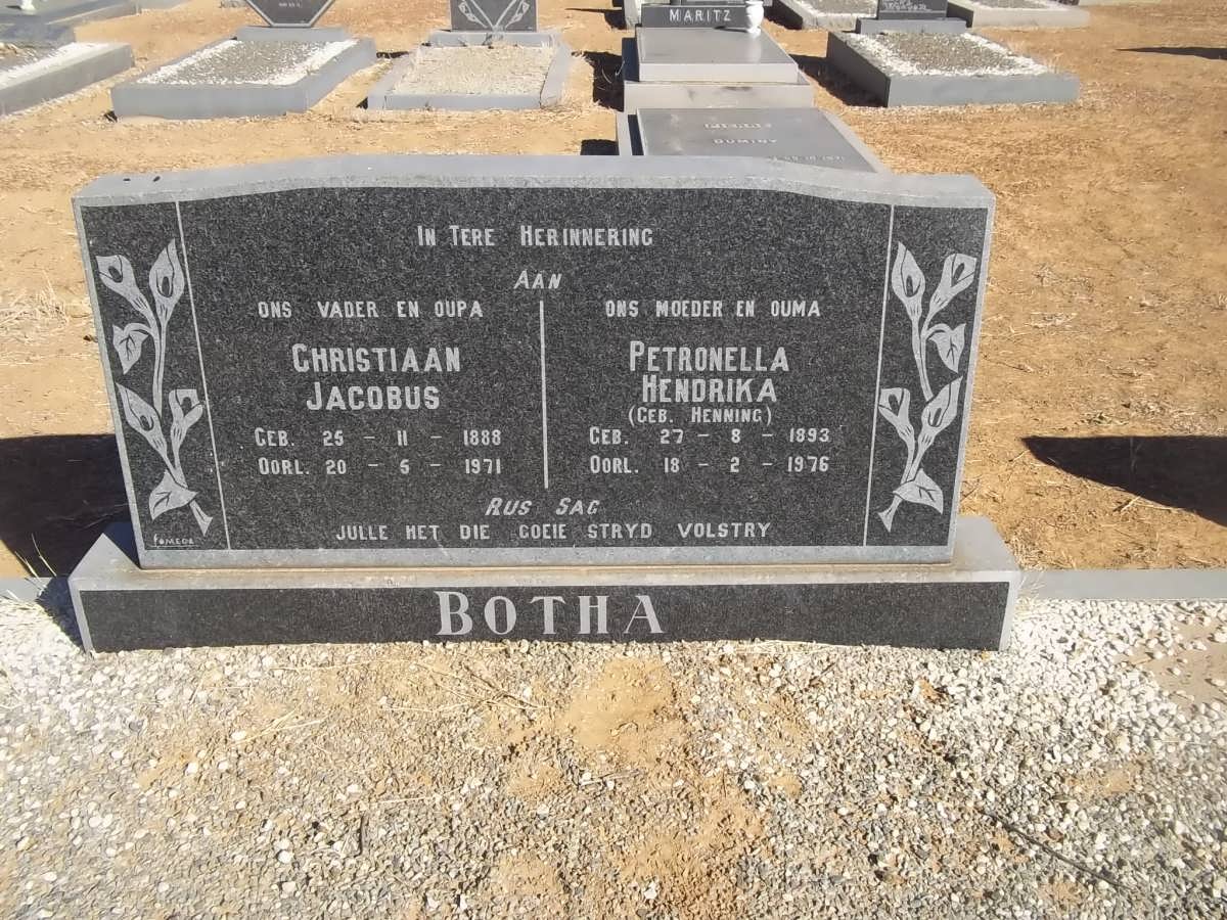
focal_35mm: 32
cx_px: 614
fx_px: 1134
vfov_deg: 44.2
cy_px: 460
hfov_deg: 56.8
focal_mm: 5.7
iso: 80
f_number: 5.5
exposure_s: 1/320
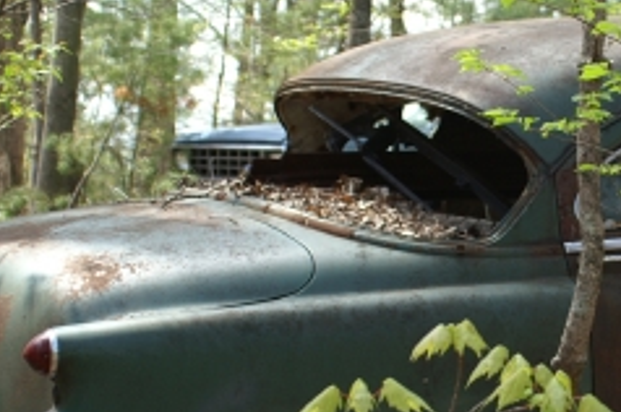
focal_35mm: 113
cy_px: 317
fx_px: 1947
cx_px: 590
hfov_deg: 17.8
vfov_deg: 12.1
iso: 125
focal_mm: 28
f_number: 4
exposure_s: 1/250
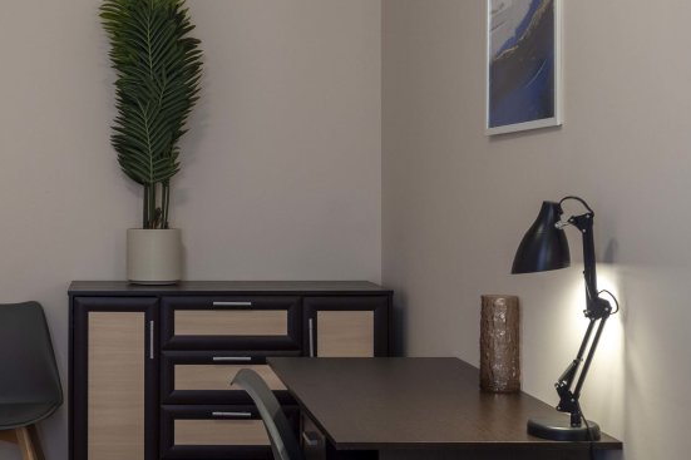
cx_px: 115
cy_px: 169
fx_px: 1113
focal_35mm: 58
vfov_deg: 23.3
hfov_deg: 33.3
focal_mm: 15
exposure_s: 1/20
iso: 200
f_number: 5.1
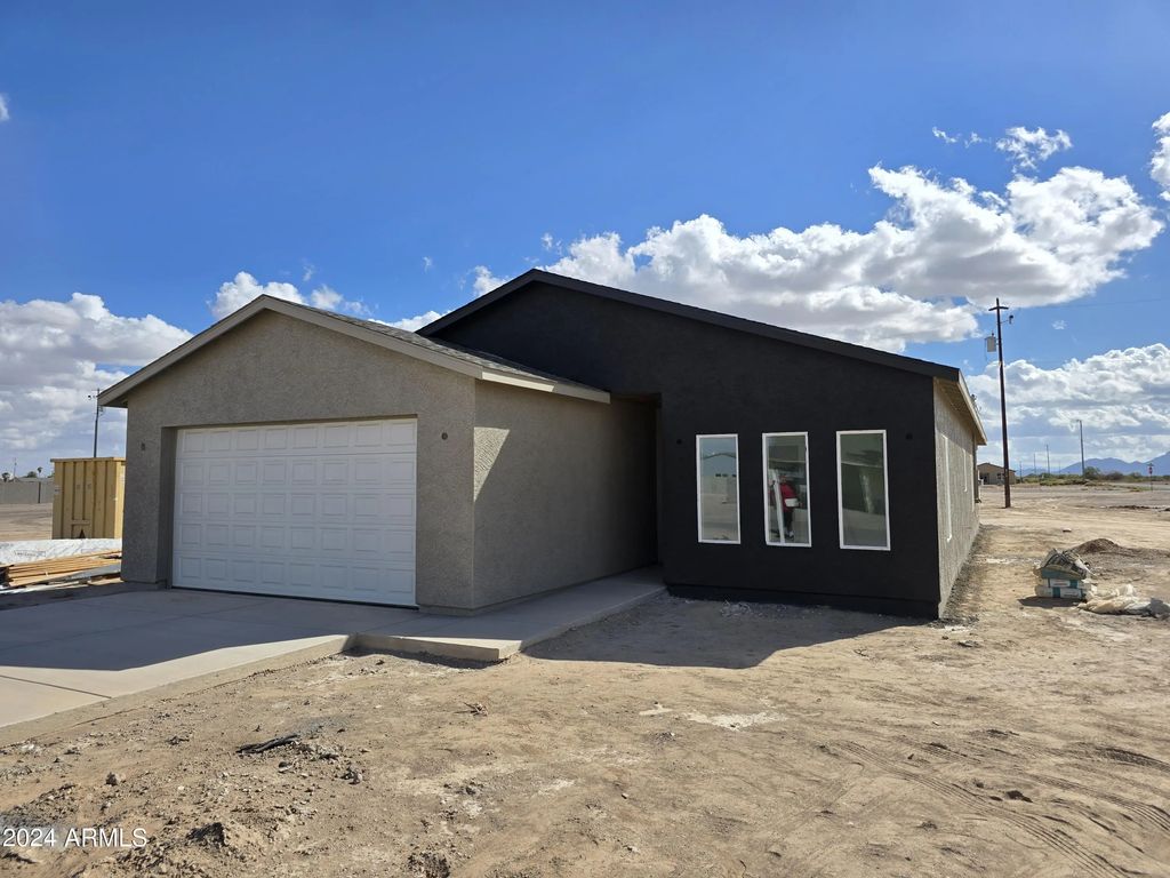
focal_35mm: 23
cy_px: 439
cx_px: 585
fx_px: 777
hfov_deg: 73.9
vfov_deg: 58.9
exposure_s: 1/1376
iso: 12
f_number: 1.7
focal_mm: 6.3
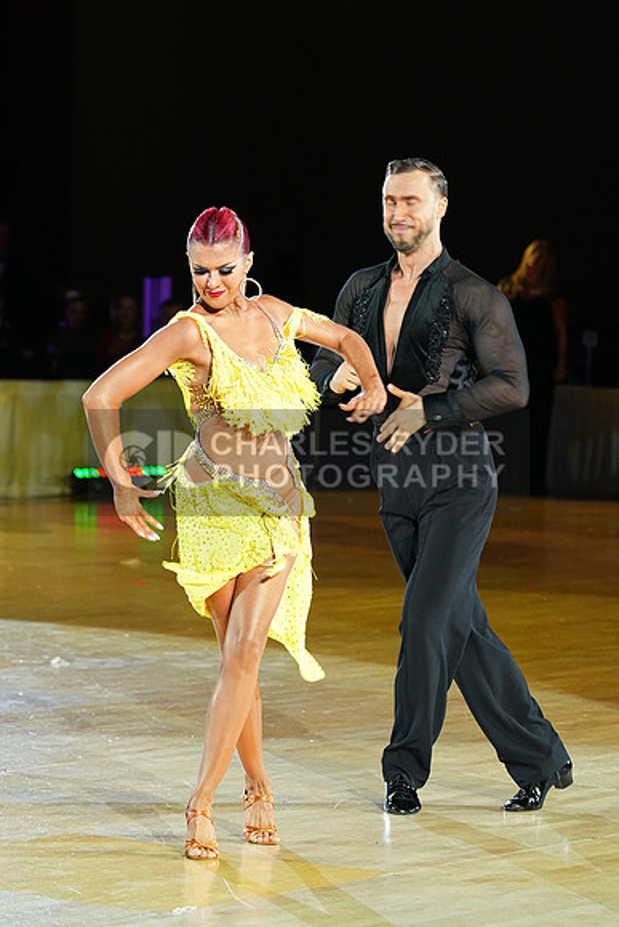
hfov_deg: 8.3
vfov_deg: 12.4
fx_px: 4279
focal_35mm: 166
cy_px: 464
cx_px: 310
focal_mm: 166
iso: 5000
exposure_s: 1/320
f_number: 6.3
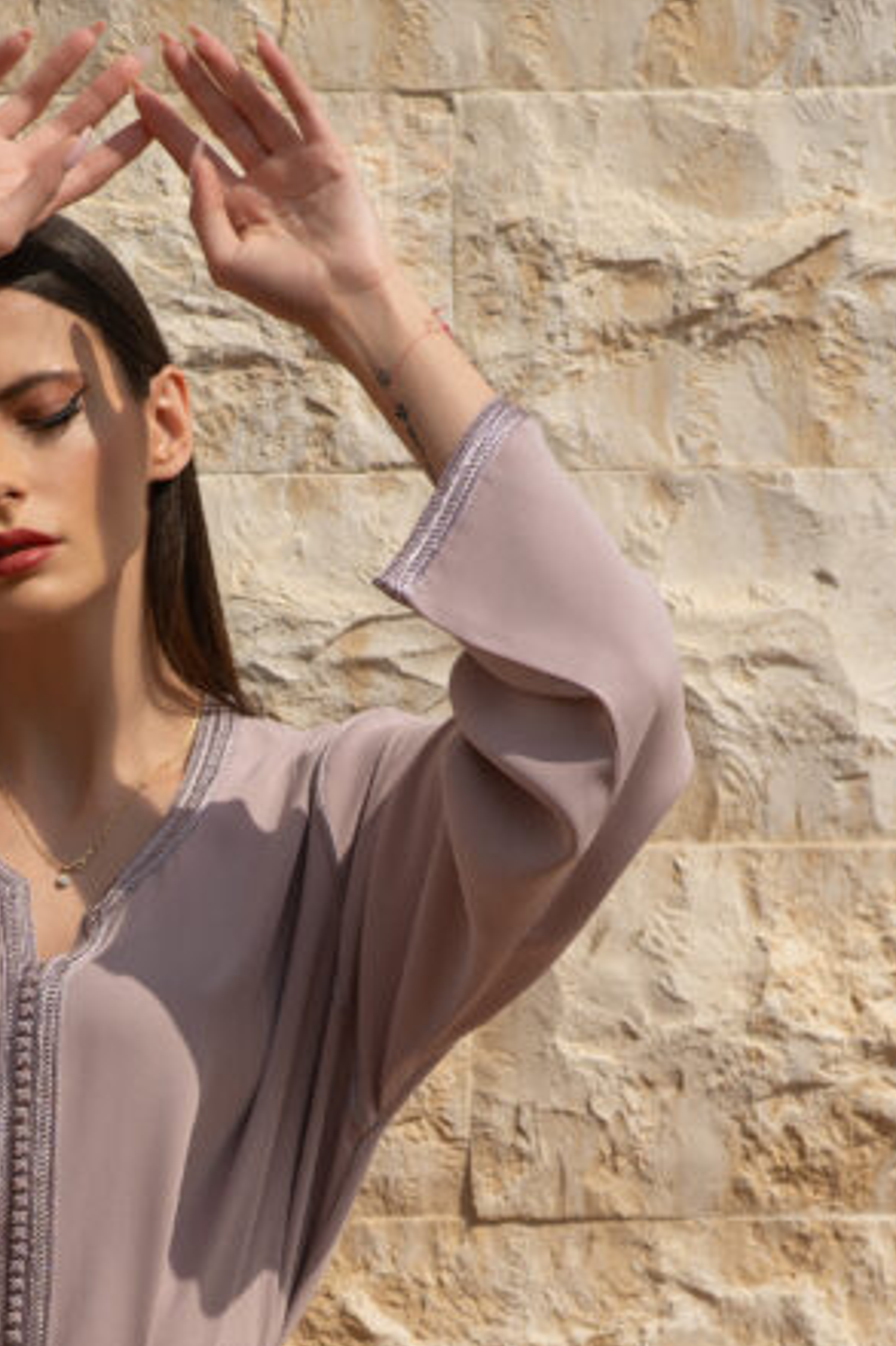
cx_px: 31
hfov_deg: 6.7
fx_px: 7584
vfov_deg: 10.0
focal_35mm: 203
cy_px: 1407
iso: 64
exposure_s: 1/1600
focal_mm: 85
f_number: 4
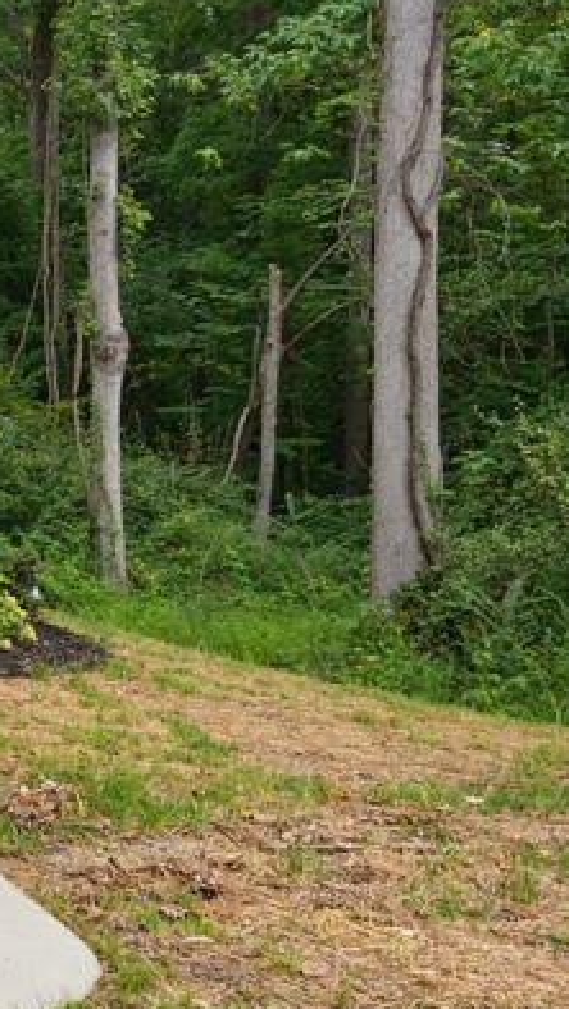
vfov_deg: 34.9
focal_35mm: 60
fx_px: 1607
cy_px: 464
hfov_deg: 15.6
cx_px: -597
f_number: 7.1
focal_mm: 22
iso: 80
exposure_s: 1/30
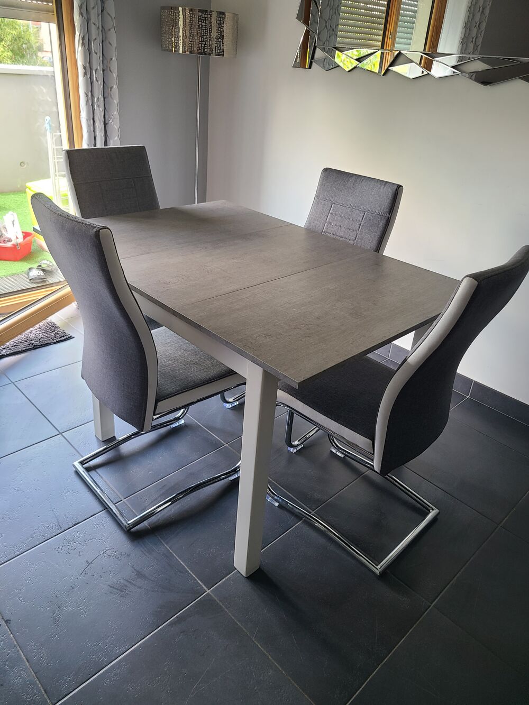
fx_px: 530
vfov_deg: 67.3
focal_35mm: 26
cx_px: 264
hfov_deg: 53.1
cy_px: 352
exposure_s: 1/60
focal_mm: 5.4
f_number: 1.8
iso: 125
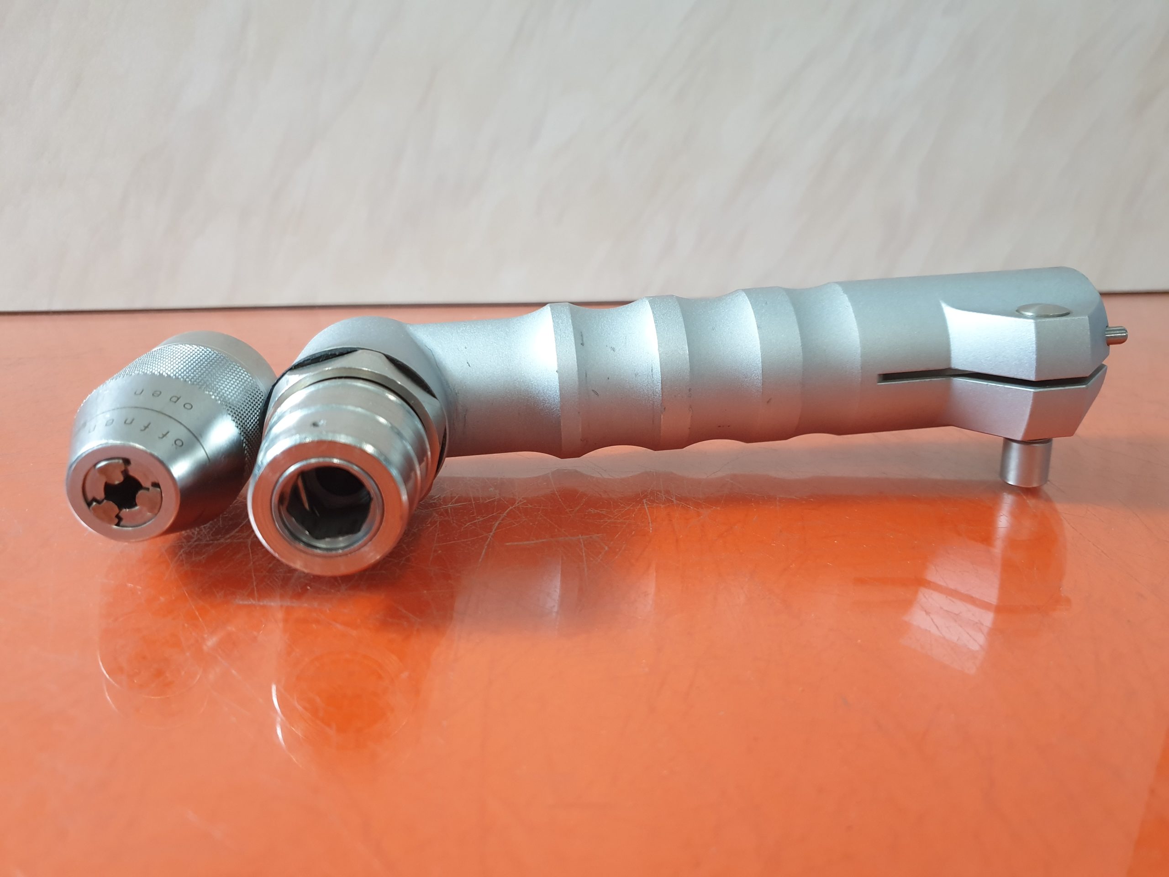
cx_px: 584
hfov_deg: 67.3
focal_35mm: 26
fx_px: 878
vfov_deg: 53.1
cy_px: 438
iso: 200
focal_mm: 4.3
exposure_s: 1/50
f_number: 1.5
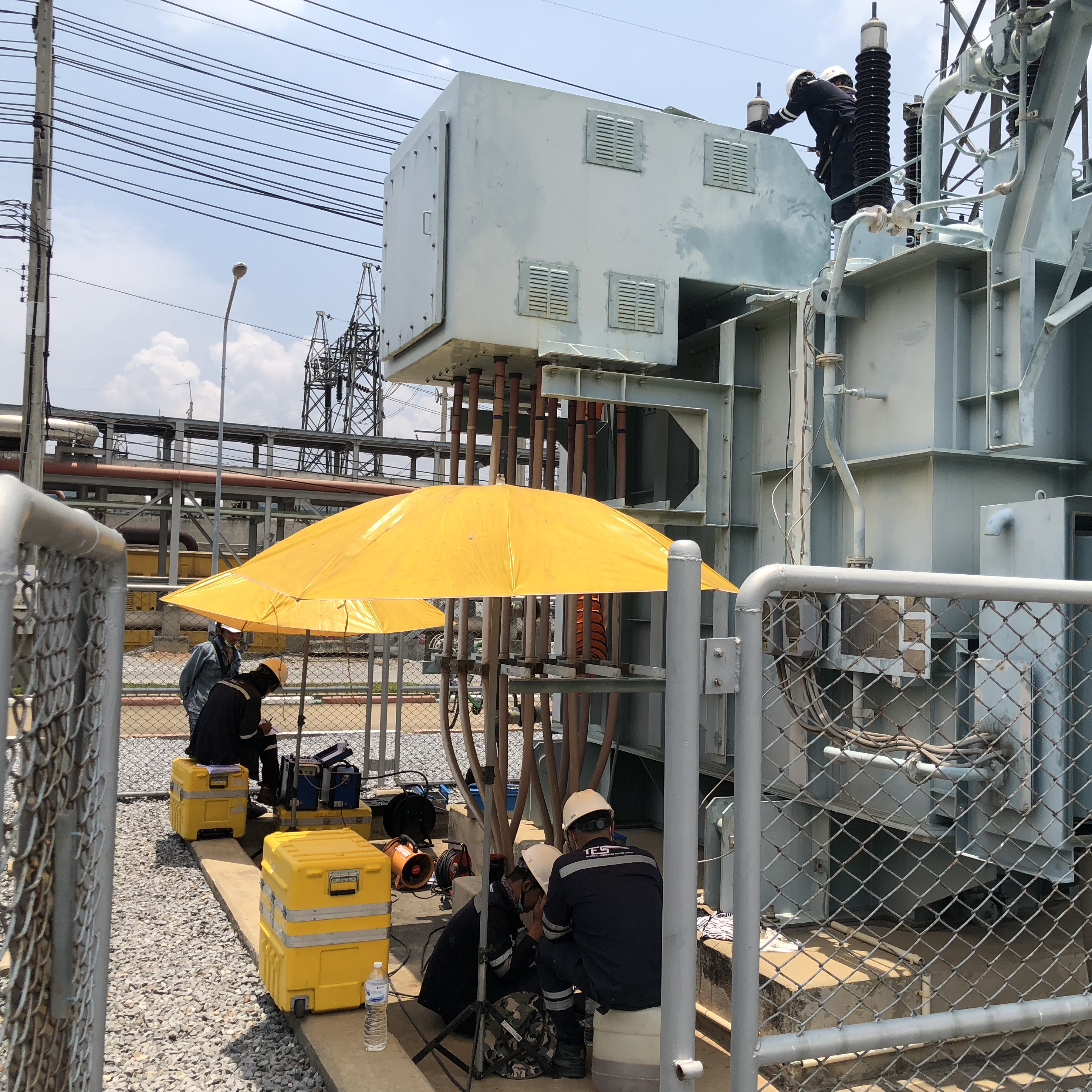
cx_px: 624
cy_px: 559
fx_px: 1249
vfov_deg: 47.2
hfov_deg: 47.1
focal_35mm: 35
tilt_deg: +0.1
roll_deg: -1.5
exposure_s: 1/2288
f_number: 1.8
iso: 20
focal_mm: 3.99
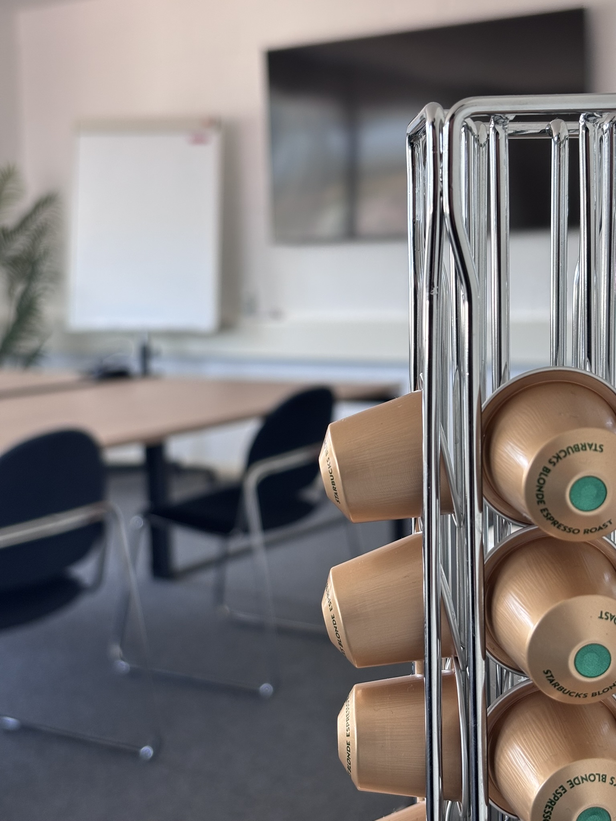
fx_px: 1234
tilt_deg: -7.6
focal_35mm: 52
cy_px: 410
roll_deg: +0.7
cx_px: 308
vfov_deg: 36.8
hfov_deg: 28.0
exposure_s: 1/79
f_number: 1.6
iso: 50
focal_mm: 5.96
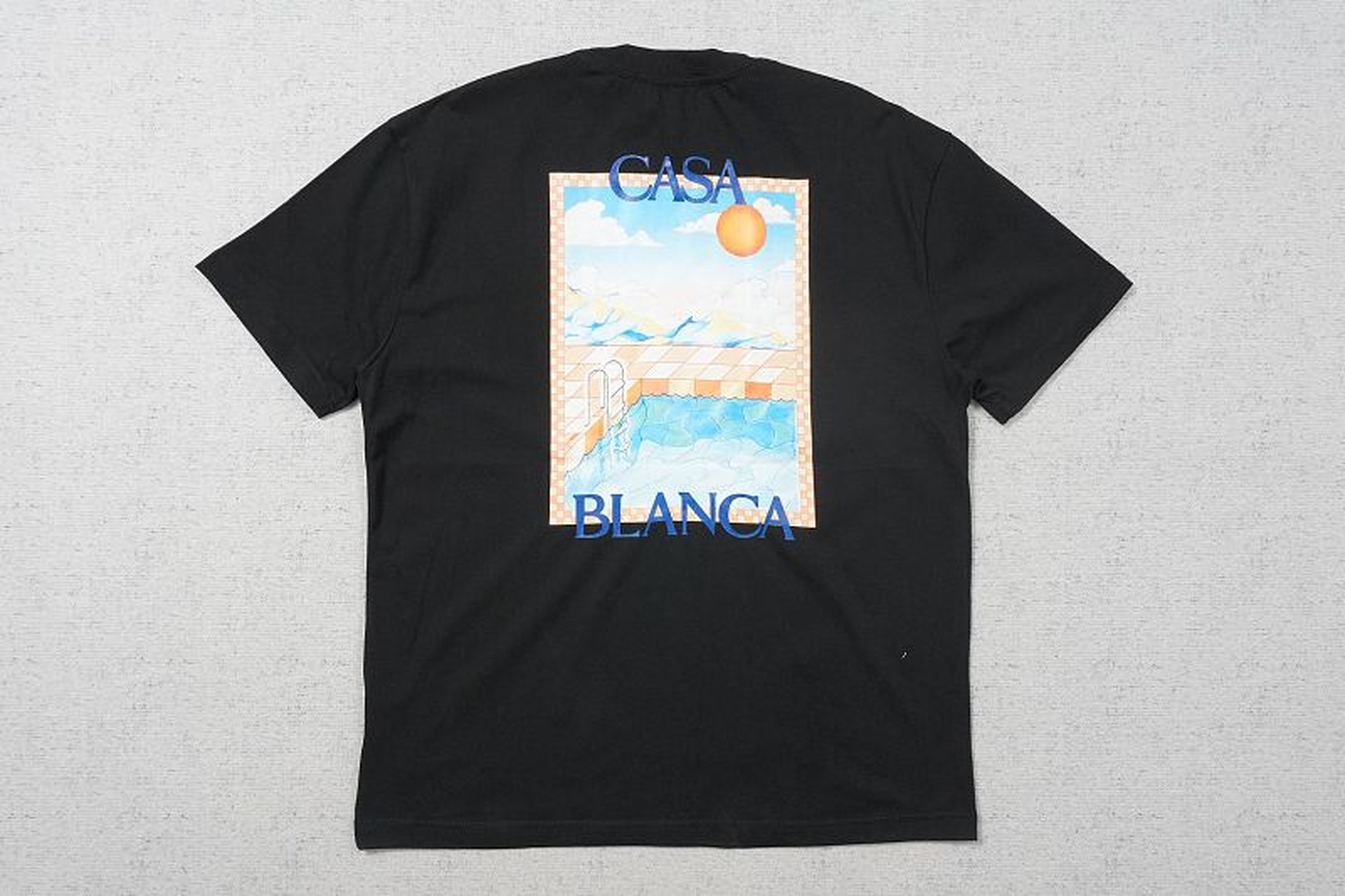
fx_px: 1065
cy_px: 448
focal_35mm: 28
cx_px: 672
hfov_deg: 64.6
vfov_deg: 45.7
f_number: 10
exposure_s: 1/100
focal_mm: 19
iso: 1600
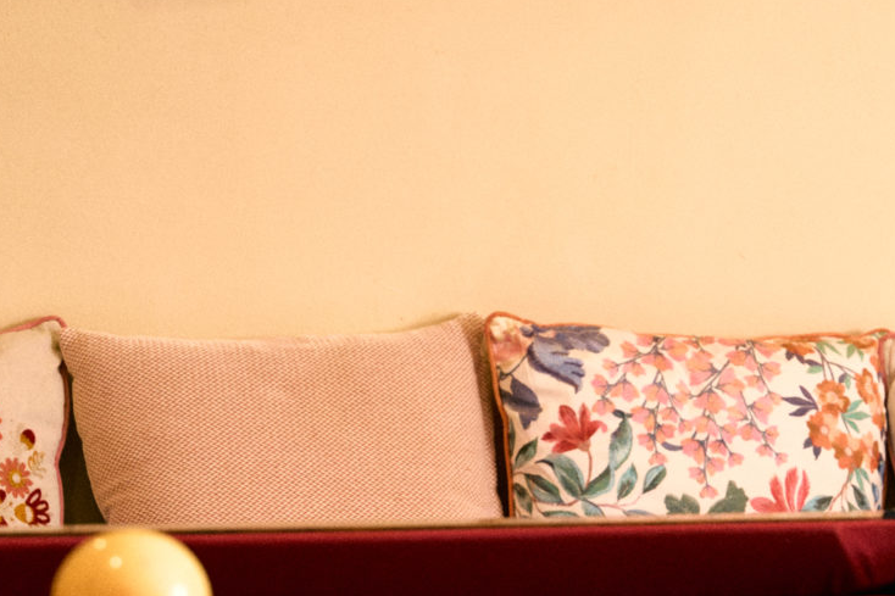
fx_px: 4250
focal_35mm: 171
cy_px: 389
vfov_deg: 8.0
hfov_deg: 11.8
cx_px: 1075
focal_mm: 49
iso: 2000
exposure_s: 1/80
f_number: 5.6
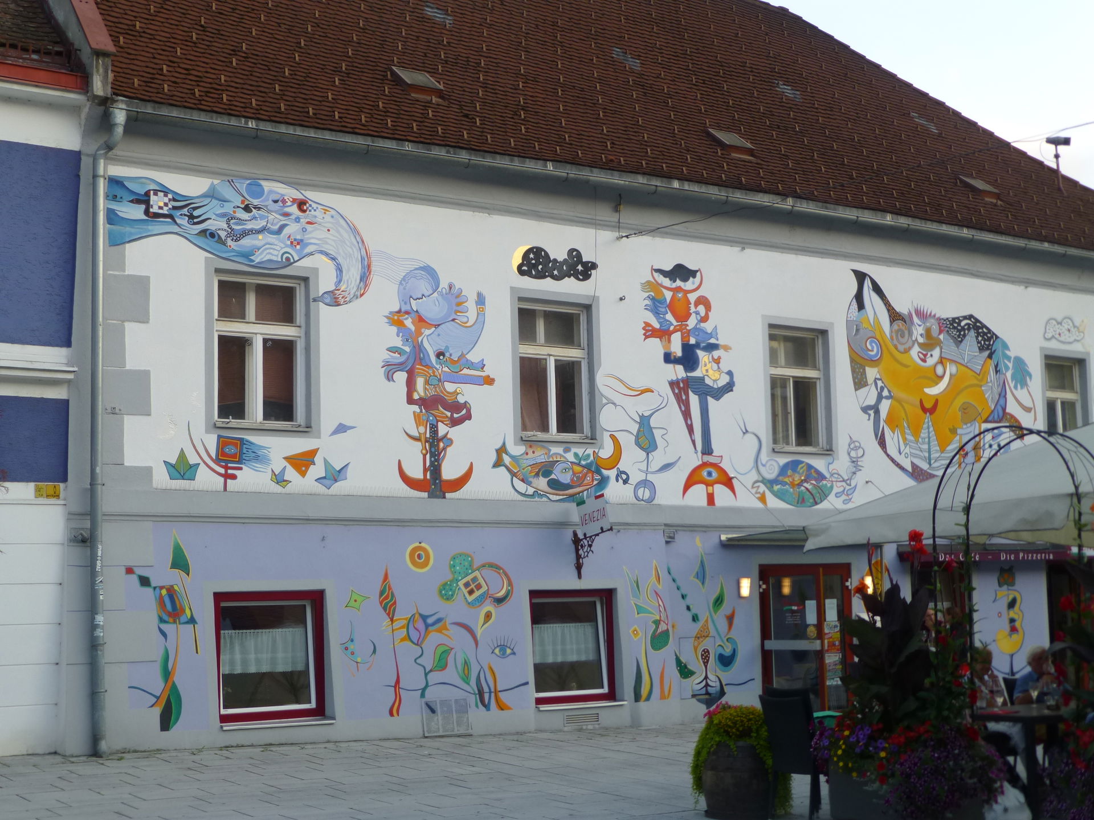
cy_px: 410
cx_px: 547
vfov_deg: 30.9
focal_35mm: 47
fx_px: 1485
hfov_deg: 40.4
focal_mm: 8.5
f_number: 4.2
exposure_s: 1/80
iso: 100
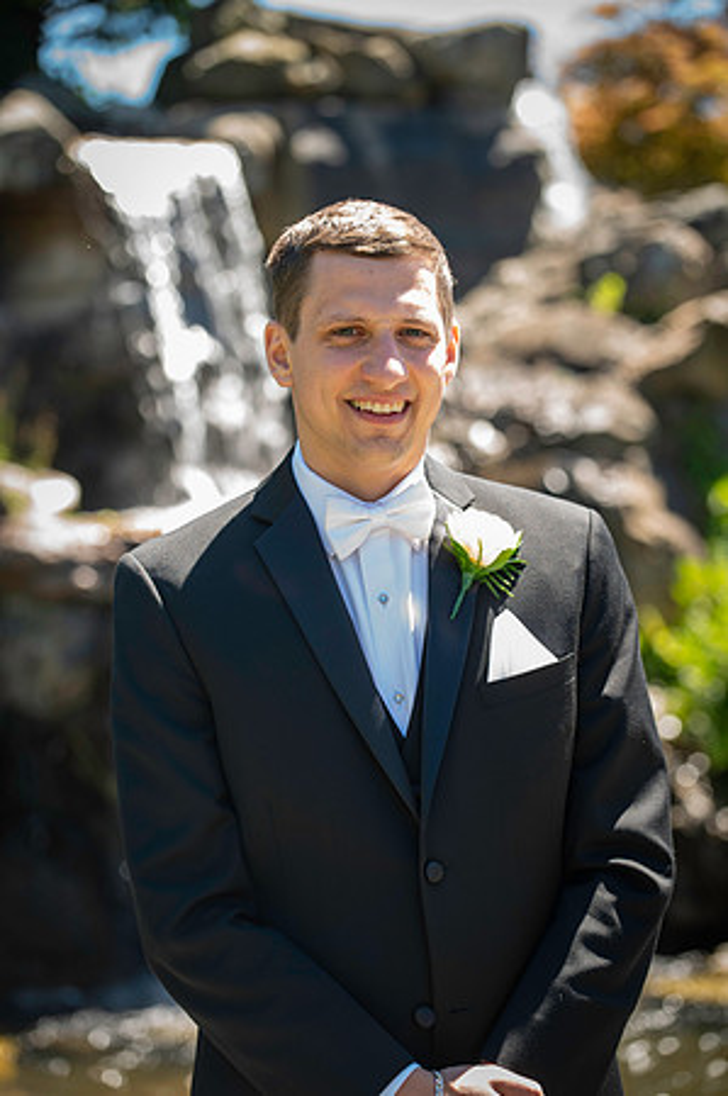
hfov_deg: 8.1
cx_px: 364
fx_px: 5168
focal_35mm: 170
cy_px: 548
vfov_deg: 12.1
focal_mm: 170
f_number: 3.2
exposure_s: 1/125
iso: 50
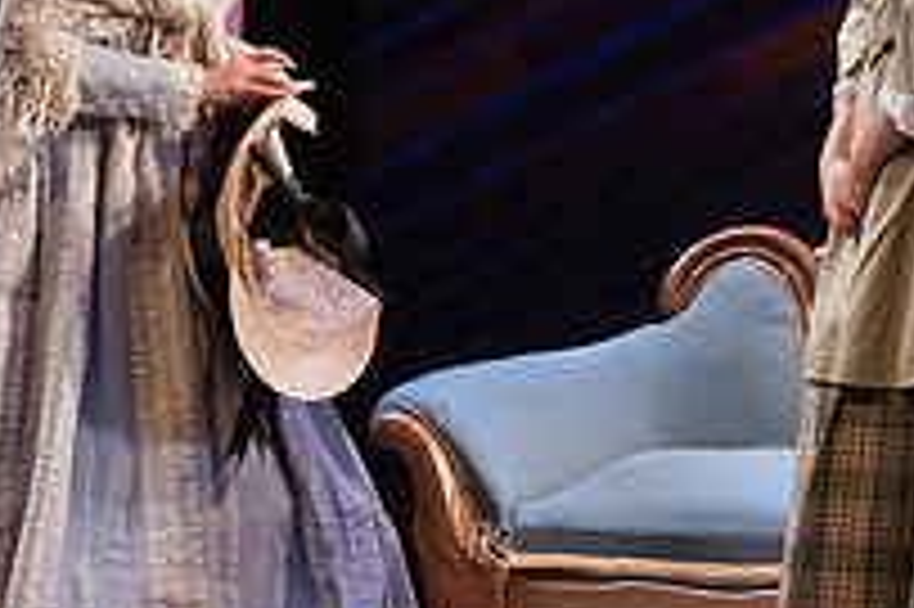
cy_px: 29
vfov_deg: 2.7
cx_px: 464
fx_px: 12684
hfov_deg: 4.1
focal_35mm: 500
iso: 5000
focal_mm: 175
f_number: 4
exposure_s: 1/400
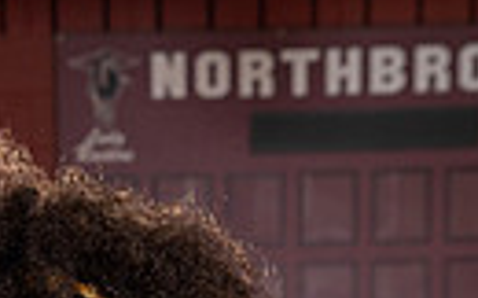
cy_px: 809
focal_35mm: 180
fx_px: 2343
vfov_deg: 6.7
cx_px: 74
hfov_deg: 11.6
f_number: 8
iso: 500
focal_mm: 51
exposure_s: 1/250
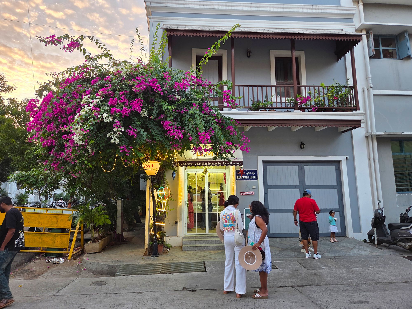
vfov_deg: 58.9
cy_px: 154
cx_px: 206
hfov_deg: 73.9
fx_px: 274
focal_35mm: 23
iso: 64
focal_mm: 5.4
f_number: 1.8
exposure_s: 1/100
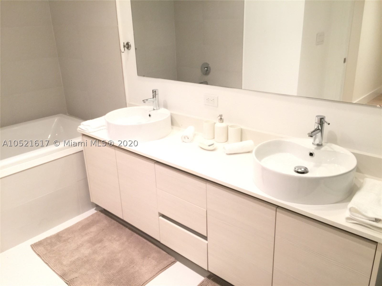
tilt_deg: -20.1
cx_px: 191
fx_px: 320
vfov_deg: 48.2
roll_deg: +1.4
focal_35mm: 29
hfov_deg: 61.7
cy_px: 143
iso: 50
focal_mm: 4.15
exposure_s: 1/15
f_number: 2.2
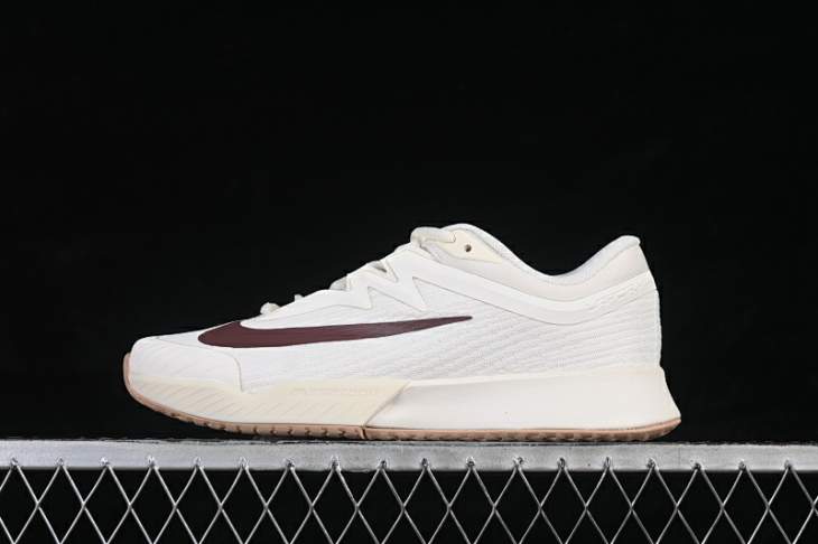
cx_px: 409
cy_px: 272
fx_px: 1703
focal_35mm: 75
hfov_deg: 27.0
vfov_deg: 18.2
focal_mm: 50
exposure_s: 1/80
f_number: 8
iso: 160
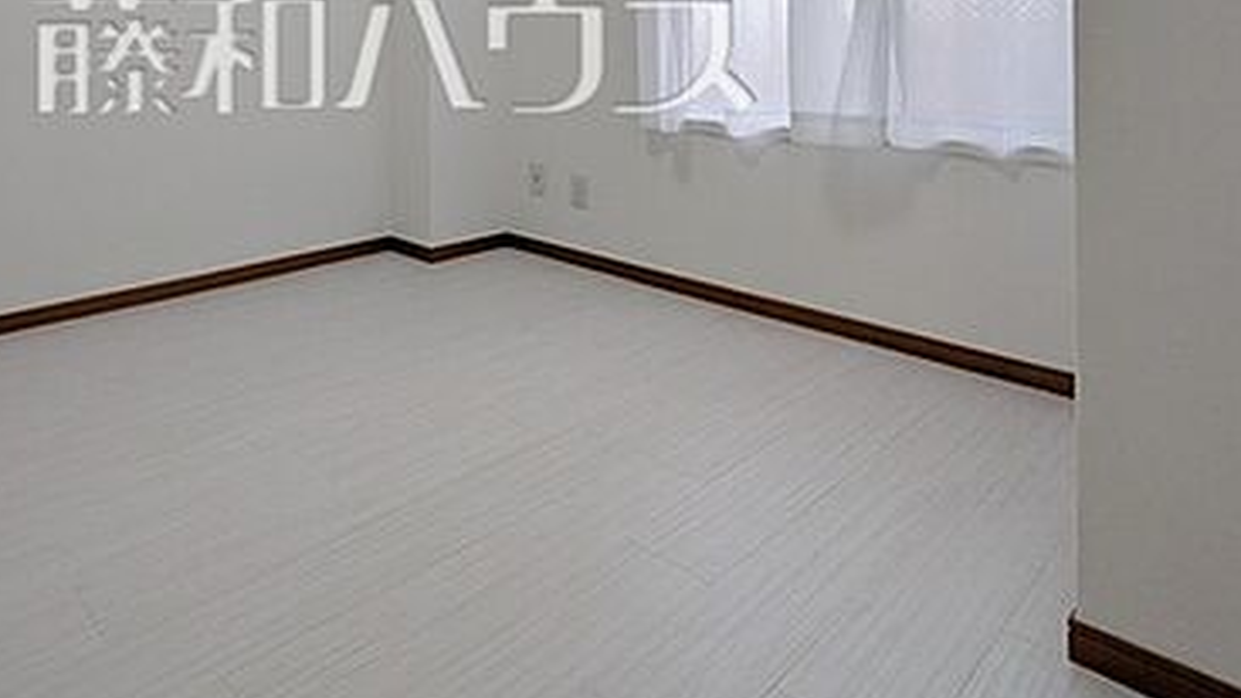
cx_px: 393
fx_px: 823
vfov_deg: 41.7
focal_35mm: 25
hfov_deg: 71.4
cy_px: 51
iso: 40
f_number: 2.2
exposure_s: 1/218
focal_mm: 1.83
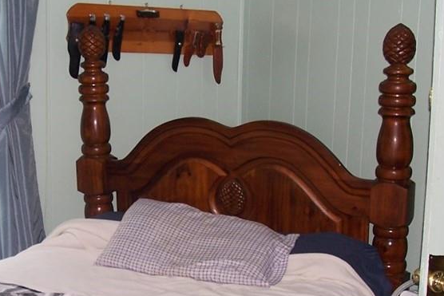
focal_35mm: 67
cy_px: 227
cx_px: 141
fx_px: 826
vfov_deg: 20.1
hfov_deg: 29.8
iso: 80
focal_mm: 6
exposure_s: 1/60
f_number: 2.8
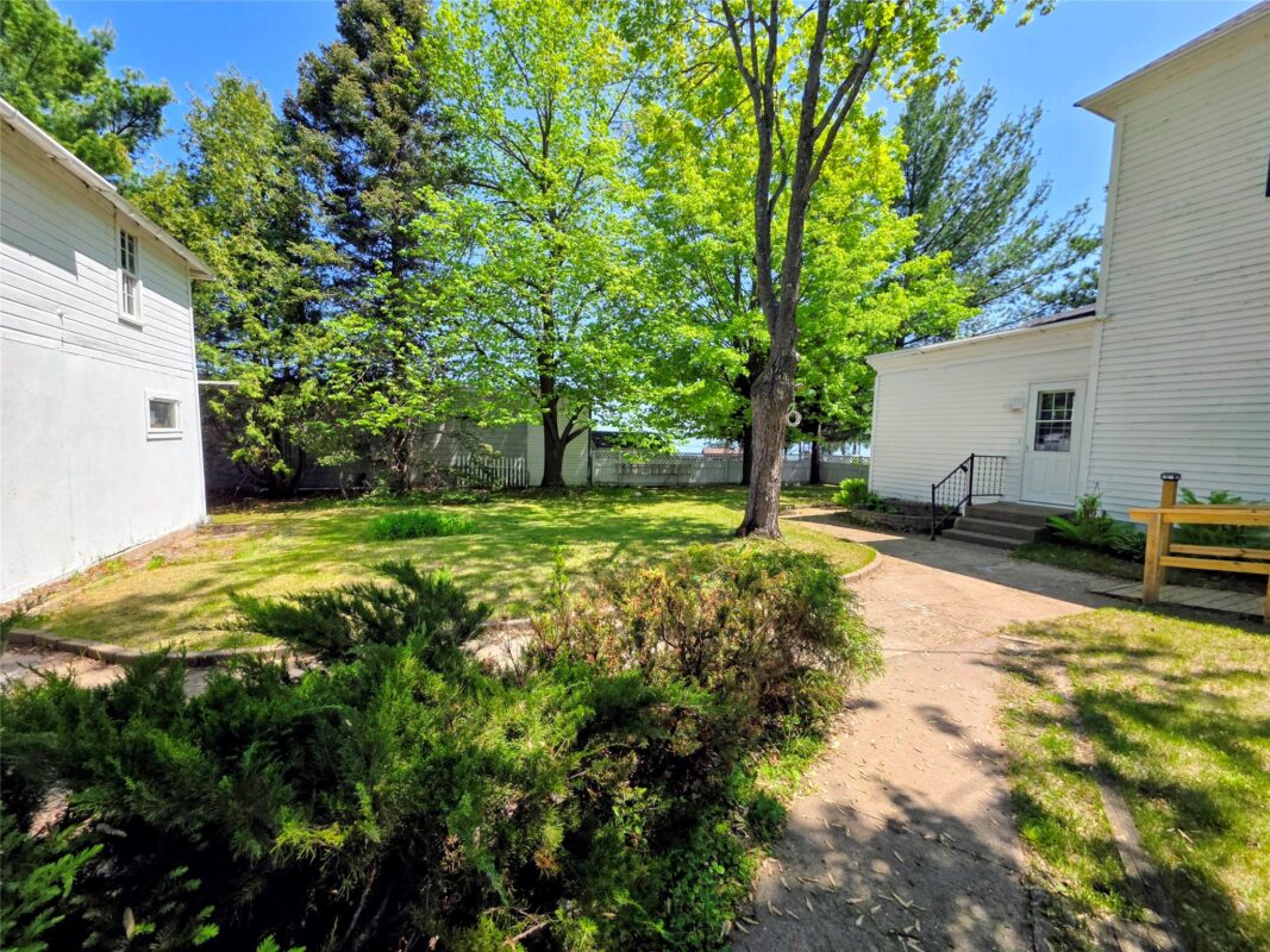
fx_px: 477
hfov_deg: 106.2
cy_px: 476
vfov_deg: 89.9
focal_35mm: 13
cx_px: 635
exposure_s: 1/1189
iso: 40
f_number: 1.9
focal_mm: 2.2
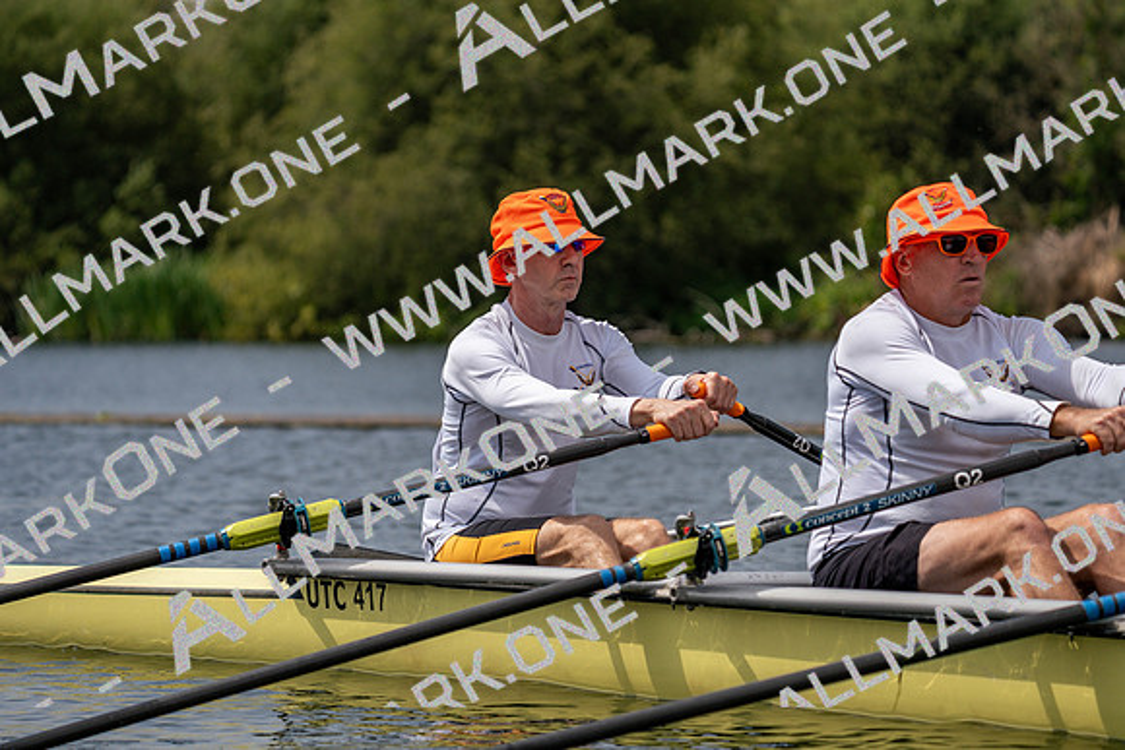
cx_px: 562
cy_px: 375
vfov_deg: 6.9
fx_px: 6251
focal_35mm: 200
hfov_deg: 10.3
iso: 160
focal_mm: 200
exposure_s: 1/1600
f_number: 5.6
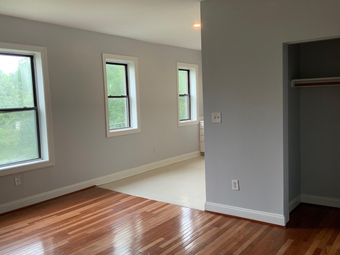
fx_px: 334
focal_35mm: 34
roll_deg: +2.1
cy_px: 129
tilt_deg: -4.9
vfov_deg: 41.8
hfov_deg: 53.9
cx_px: 160
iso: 50
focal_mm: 3
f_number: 1.8
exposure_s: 1/60
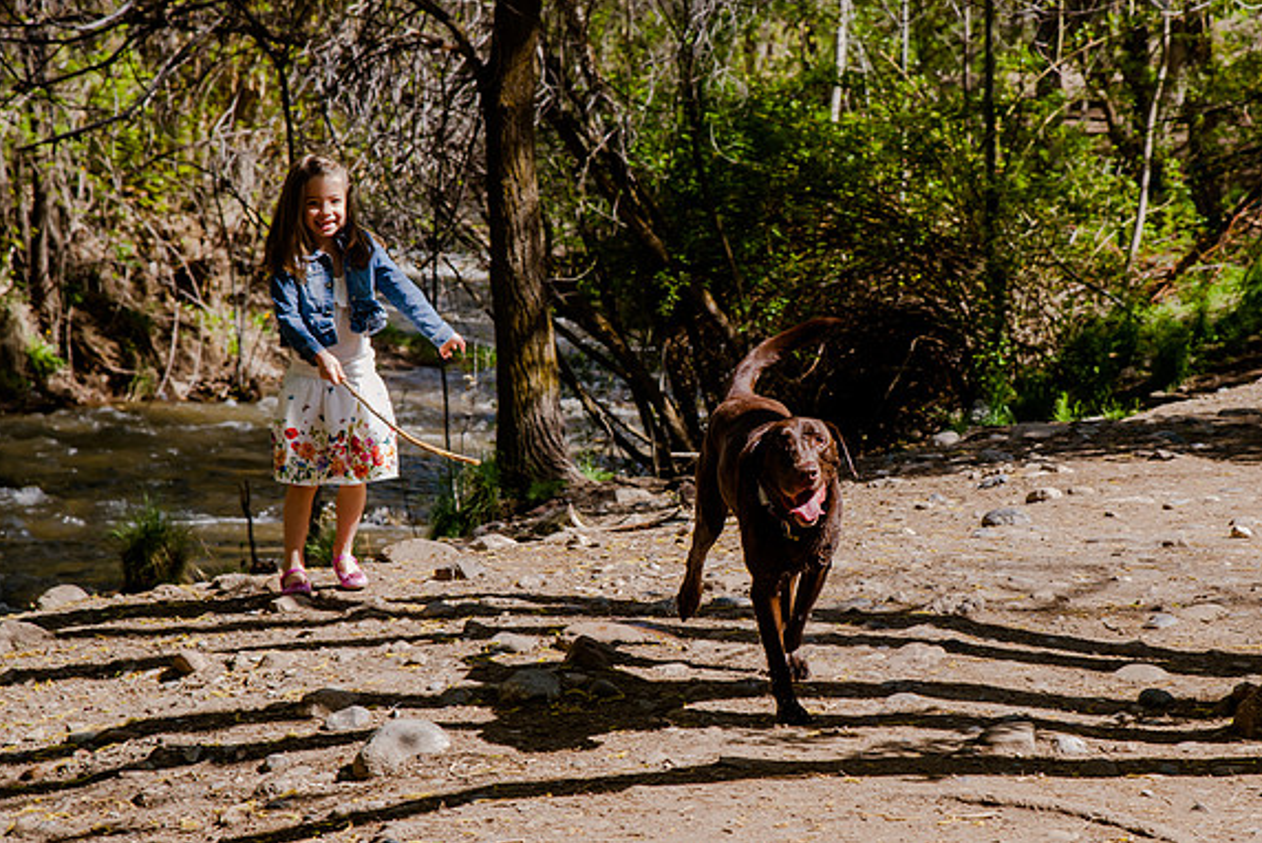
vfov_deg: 11.1
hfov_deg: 16.5
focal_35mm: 124
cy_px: 490
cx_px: 819
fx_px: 4349
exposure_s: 1/160
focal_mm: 92
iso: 200
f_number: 7.1
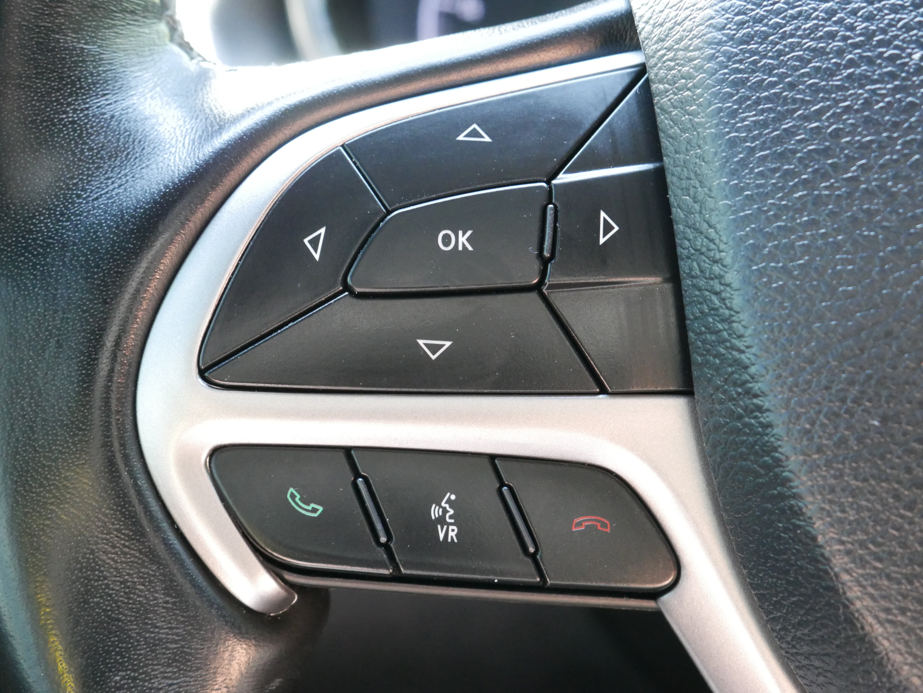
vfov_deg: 26.1
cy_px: 346
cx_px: 462
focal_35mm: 56
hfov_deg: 34.3
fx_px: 1494
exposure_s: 1/40
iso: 3200
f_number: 5.3
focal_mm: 28
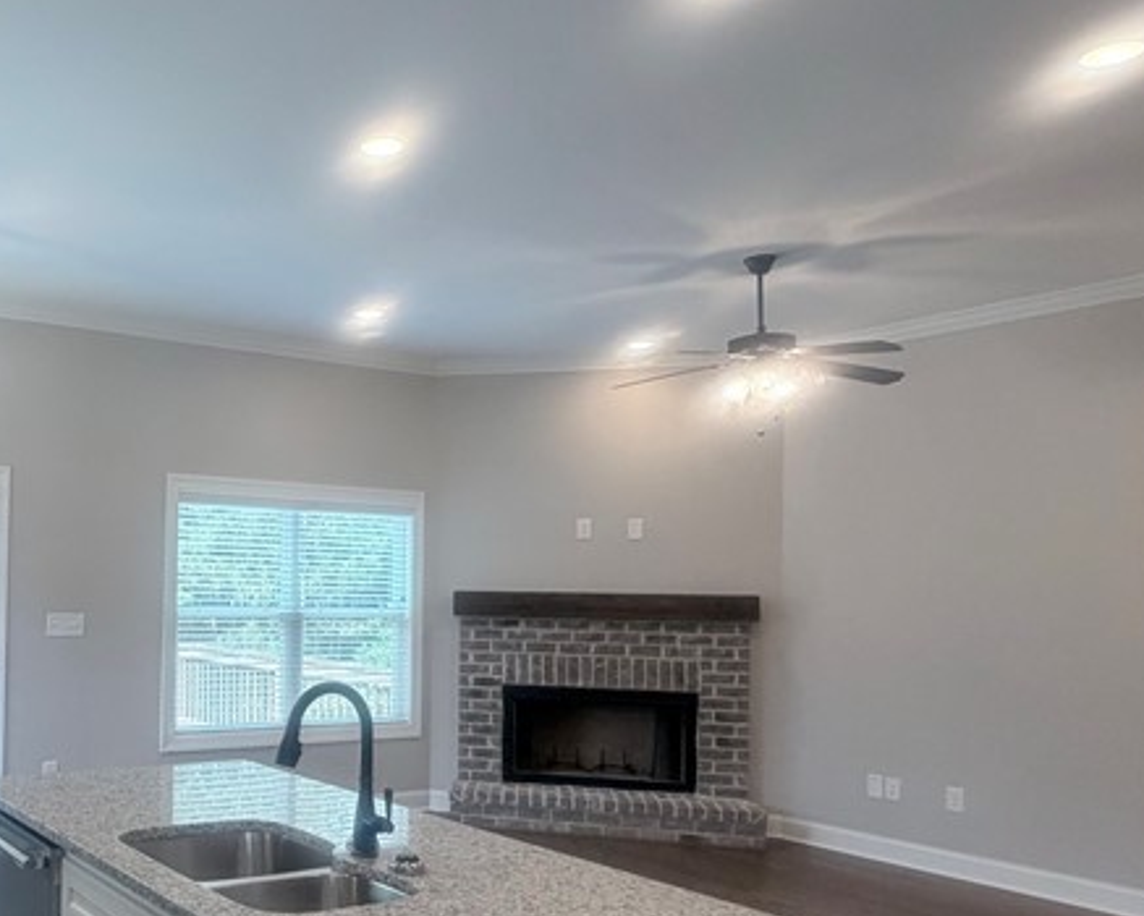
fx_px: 1084
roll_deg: -0.7
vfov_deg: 45.5
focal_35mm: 32
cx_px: 178
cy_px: 555
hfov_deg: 51.0
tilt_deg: +1.7
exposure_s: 1/120
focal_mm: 2.22
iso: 125
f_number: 2.2
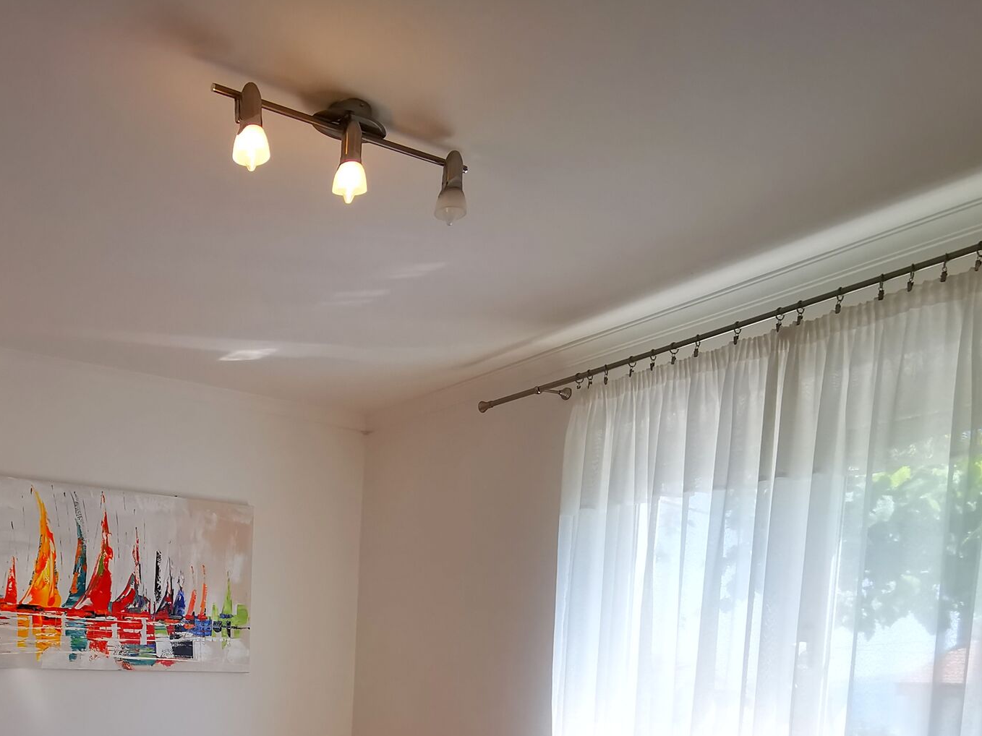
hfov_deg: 52.7
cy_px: 741
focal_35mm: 33
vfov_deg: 38.1
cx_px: 234
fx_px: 936
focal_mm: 2.35
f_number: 2.2
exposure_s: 1/140
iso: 50
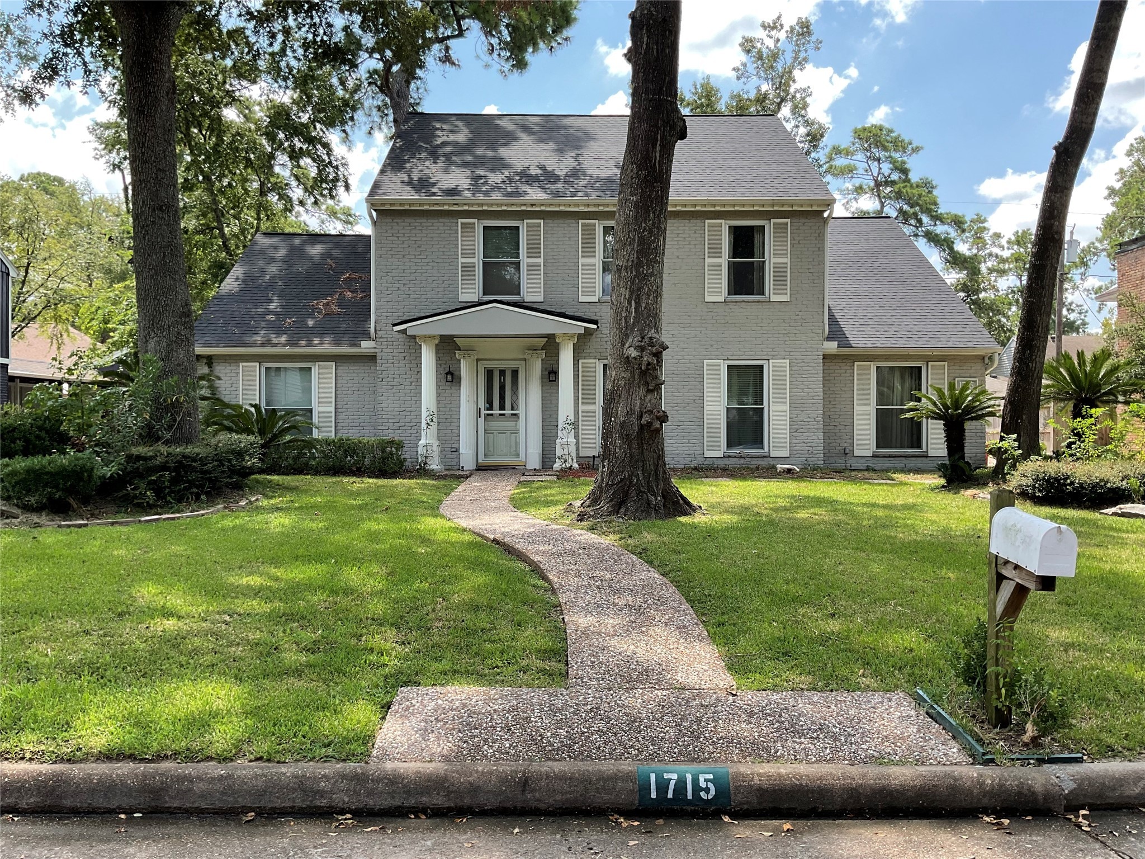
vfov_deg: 48.2
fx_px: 959
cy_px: 430
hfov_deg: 61.7
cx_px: 572
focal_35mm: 29
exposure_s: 1/362
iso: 16
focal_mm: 3
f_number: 1.8
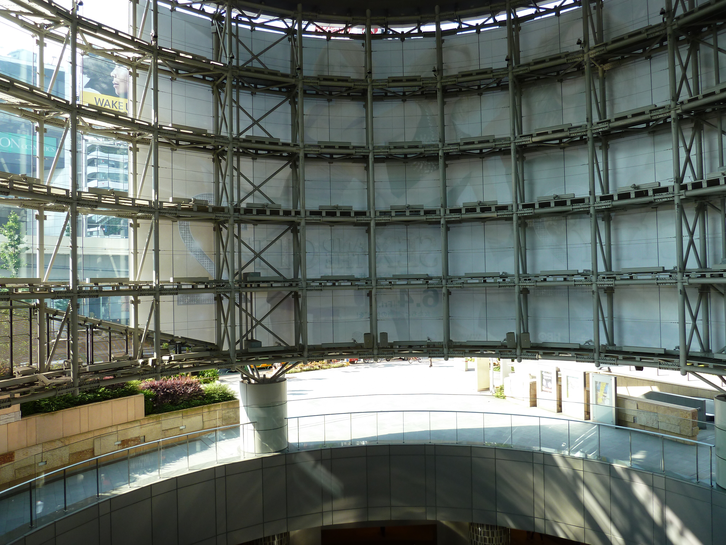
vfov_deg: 54.9
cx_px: 363
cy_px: 272
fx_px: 524
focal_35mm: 25
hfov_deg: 69.4
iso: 80
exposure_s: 1/100
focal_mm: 4.1
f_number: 3.5
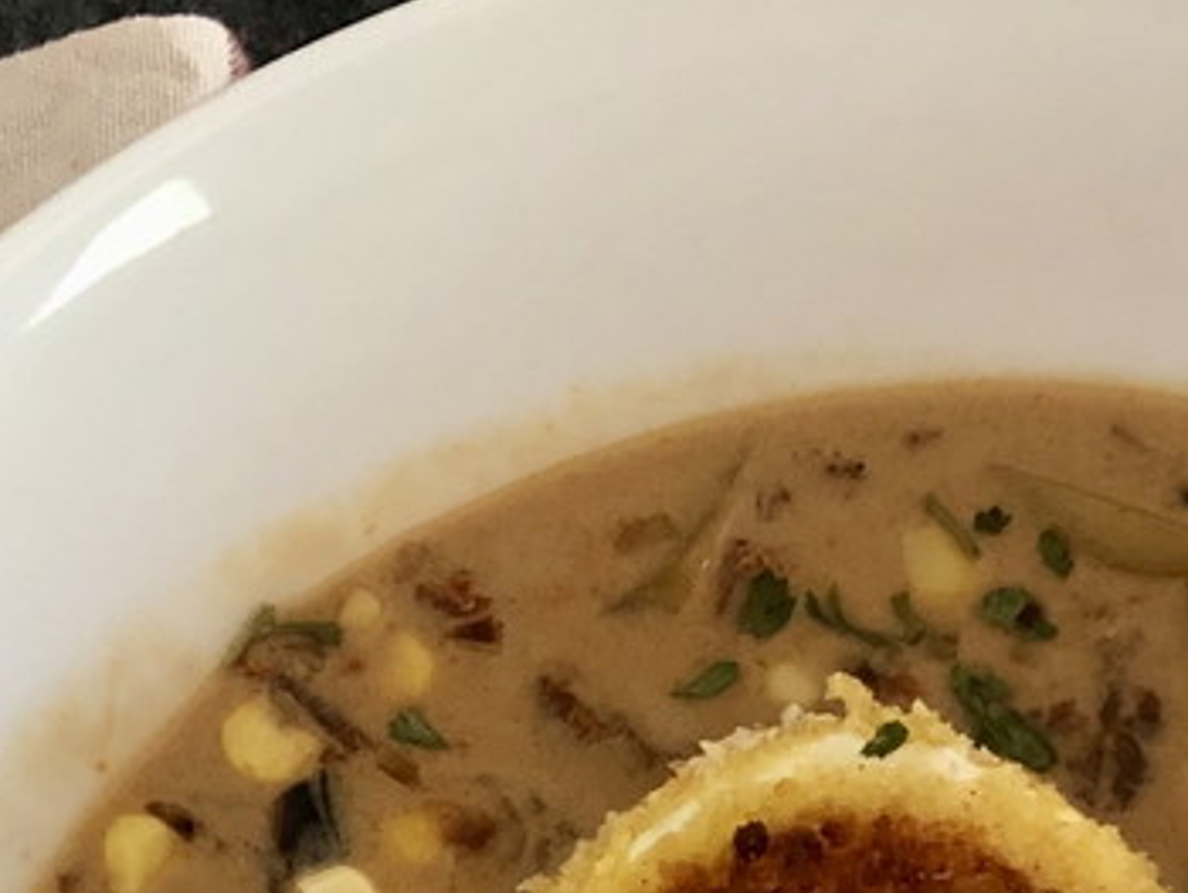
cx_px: 682
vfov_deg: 14.0
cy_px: 1518
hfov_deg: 20.4
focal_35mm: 96
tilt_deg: -81.5
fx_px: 3297
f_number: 1.8
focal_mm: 4
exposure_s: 1/13
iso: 100
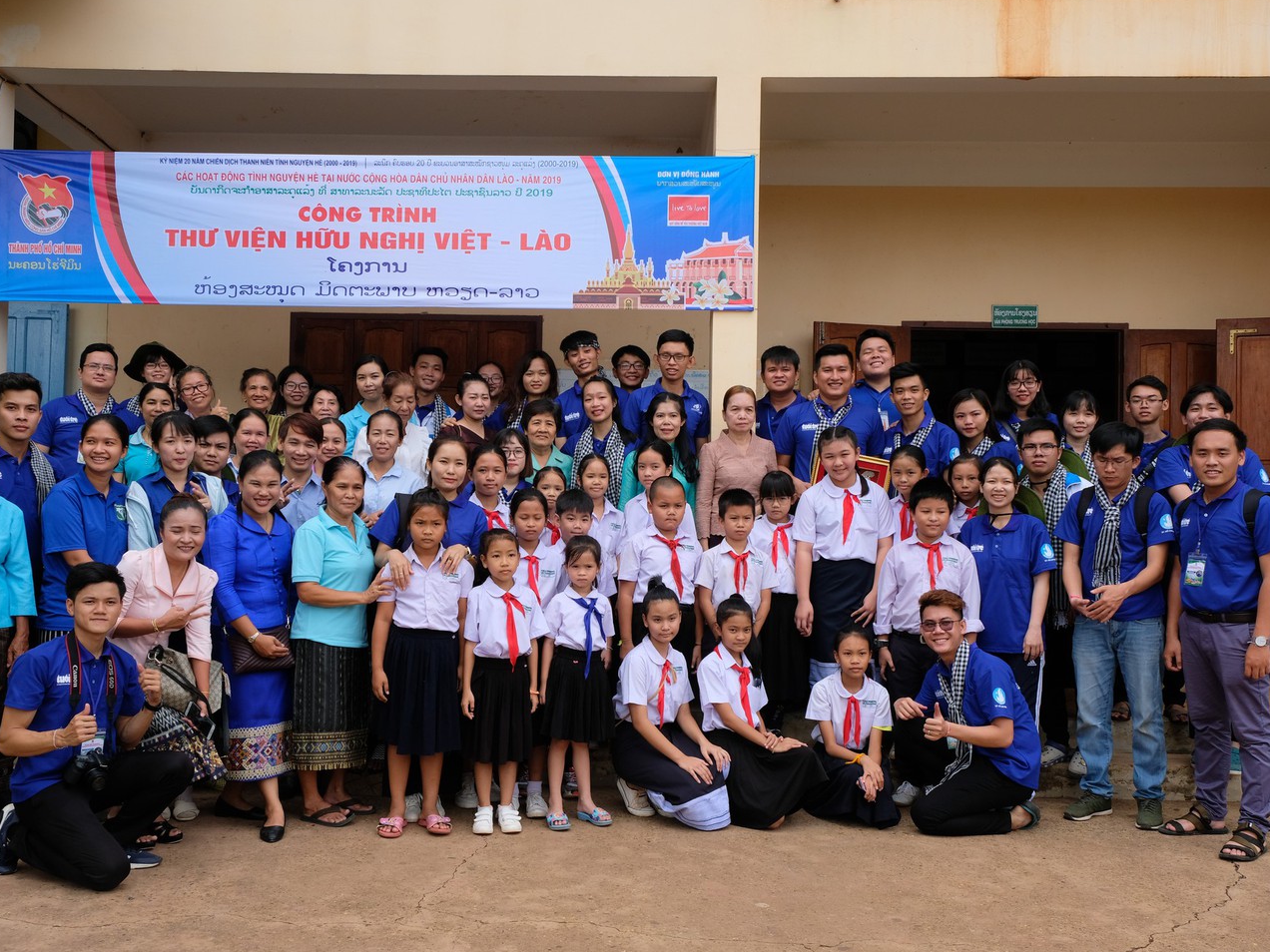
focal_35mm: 32
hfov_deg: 56.7
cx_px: 578
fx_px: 1174
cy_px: 472
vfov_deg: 44.2
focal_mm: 19.6
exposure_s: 1/240
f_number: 8
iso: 400
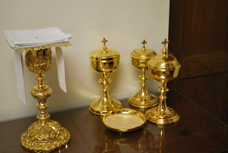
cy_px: 76
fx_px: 361
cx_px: 114
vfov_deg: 23.8
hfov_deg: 35.0
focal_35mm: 57
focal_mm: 38
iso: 800
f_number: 5.3
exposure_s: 1/25
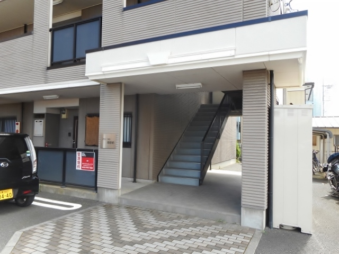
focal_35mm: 25
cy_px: 127
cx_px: 170
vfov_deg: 54.9
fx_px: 245
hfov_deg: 69.4
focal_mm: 4.5
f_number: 3.7
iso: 80
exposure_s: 1/80
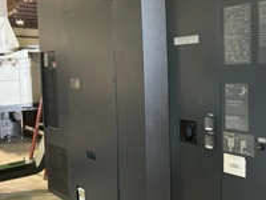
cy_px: 101
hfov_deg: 37.3
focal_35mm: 48
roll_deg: +1.3
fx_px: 369
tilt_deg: -5.5
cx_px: 234
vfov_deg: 30.3
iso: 250
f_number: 1.78
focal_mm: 6.76
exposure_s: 1/60
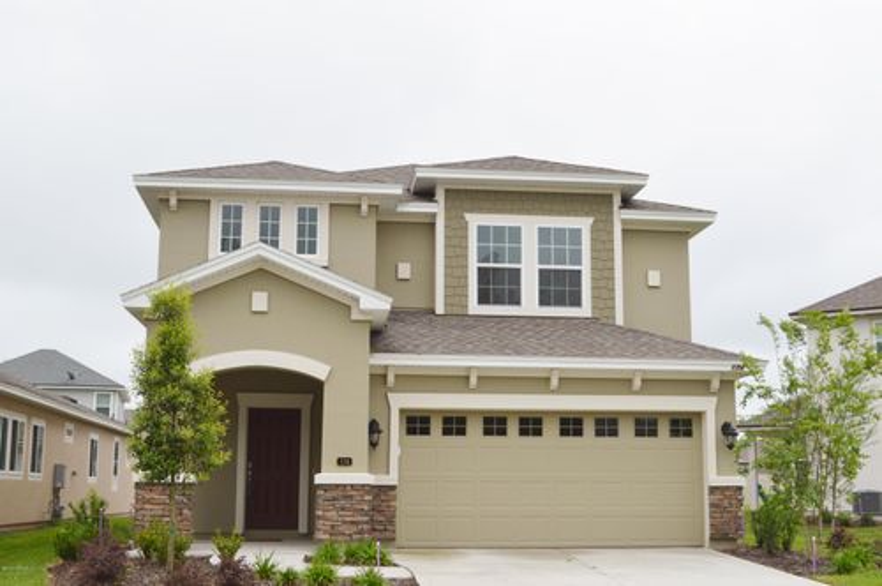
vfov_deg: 28.0
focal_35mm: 48
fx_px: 1174
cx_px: 441
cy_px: 293
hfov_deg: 41.2
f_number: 7.1
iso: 100
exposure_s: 1/200
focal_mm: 32
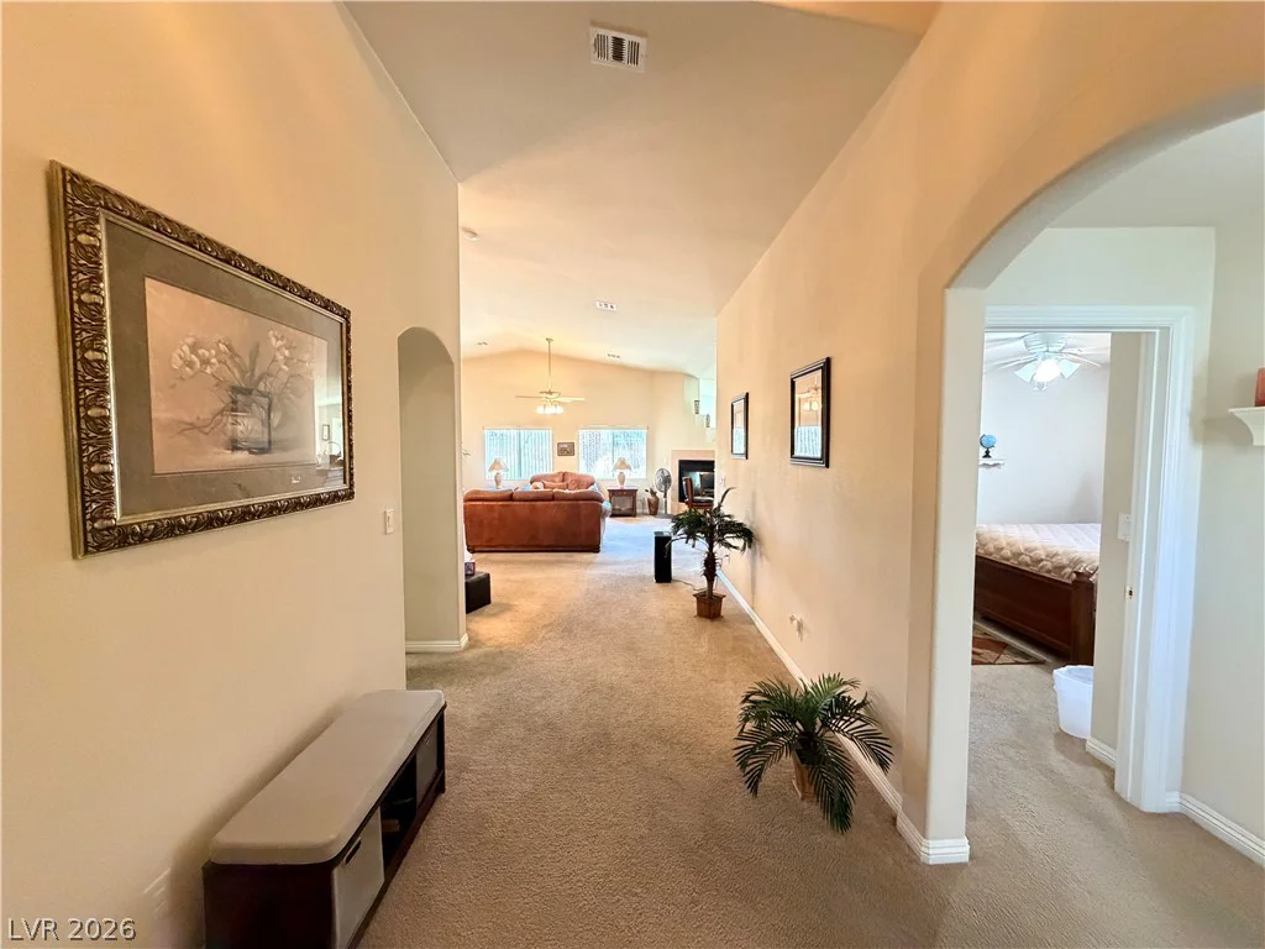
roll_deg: +1.0
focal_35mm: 14
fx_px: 512
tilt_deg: -4.0
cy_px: 474
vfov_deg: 85.7
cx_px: 632
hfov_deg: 102.1
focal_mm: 2.22
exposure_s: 1/60
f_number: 2.2
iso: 1000
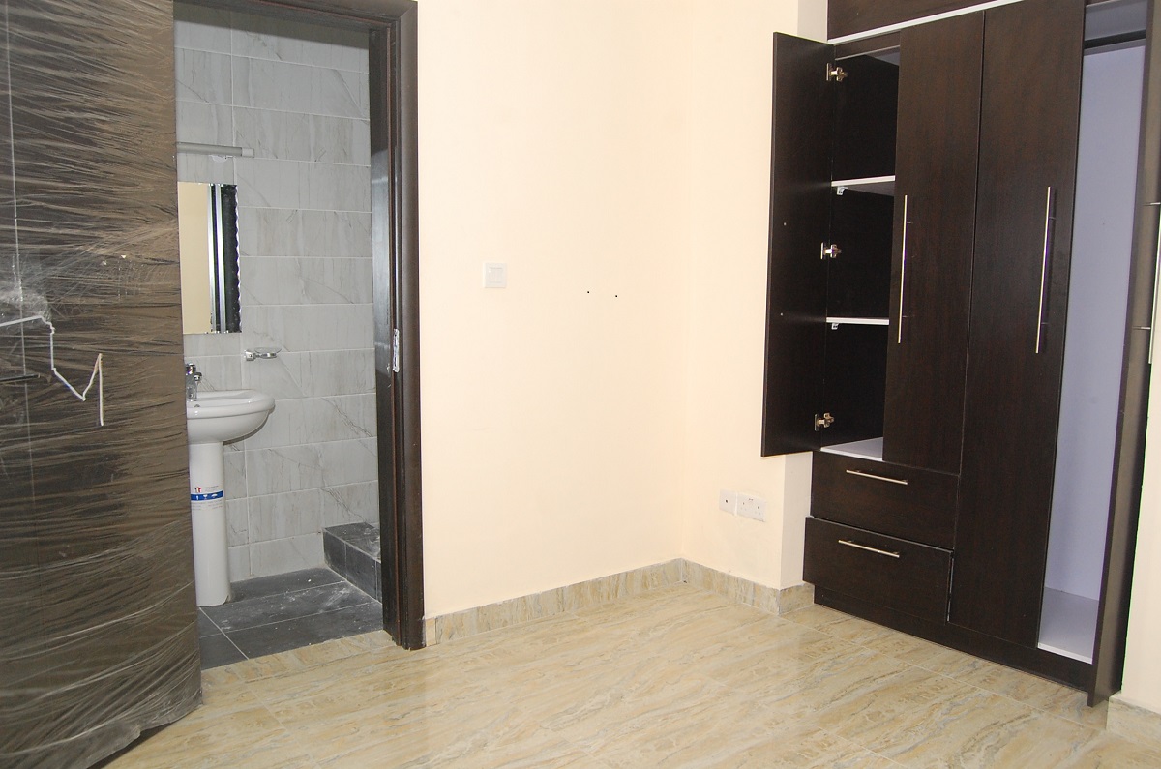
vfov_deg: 47.7
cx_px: 580
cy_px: 384
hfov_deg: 67.5
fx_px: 869
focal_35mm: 27
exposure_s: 1/60
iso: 800
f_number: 5.6
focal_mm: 18
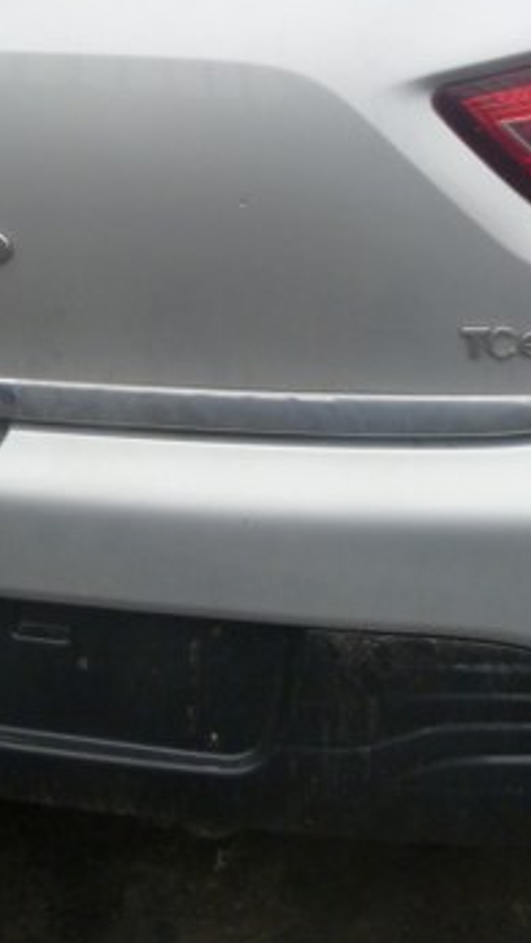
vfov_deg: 32.0
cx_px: 152
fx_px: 1575
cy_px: 131
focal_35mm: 63
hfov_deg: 19.0
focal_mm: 4.5
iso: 125
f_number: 2.8
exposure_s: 1/80
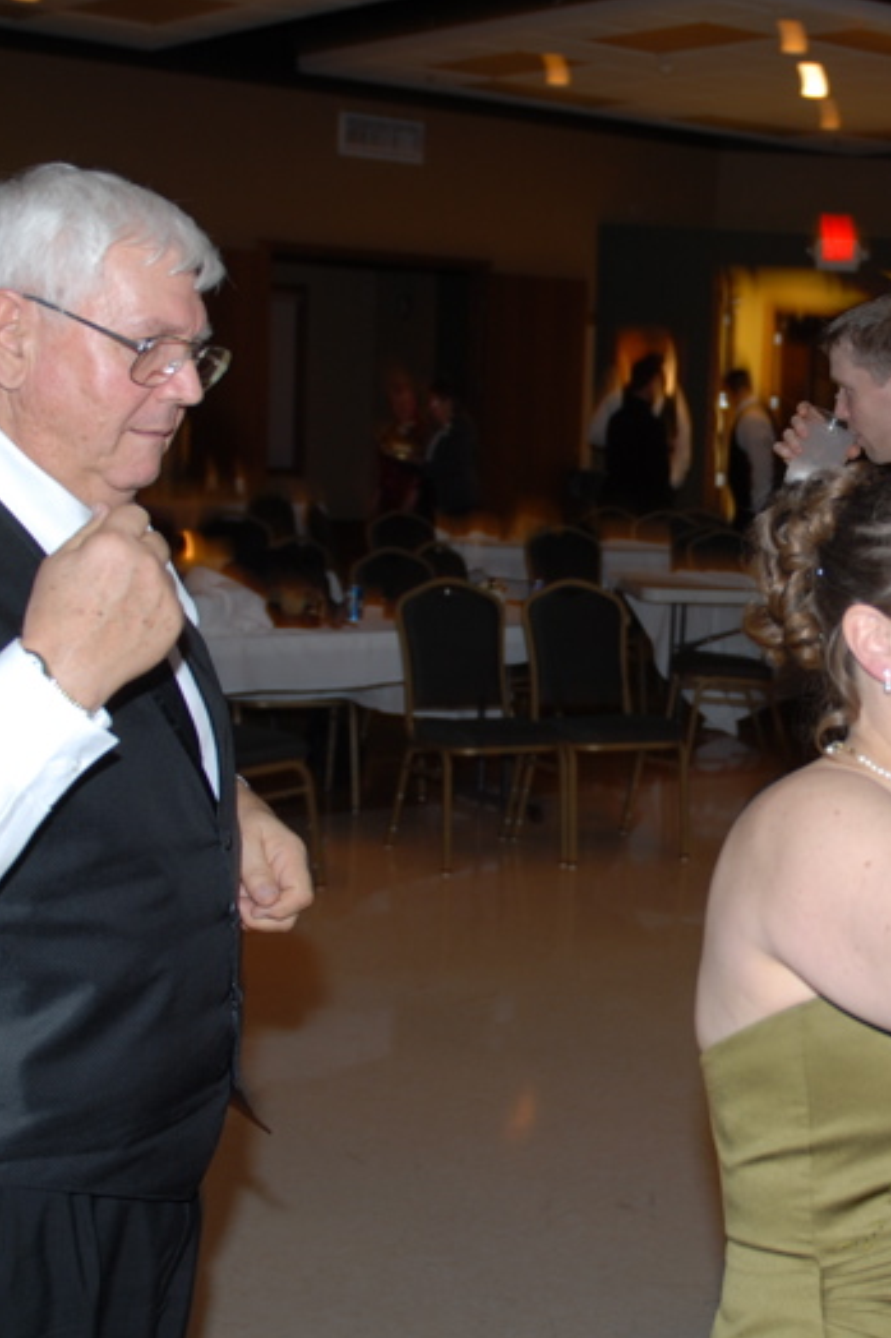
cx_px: 822
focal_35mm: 55
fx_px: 2043
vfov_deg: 36.3
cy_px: 678
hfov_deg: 23.9
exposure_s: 1/10
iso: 100
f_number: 2.8
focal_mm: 24
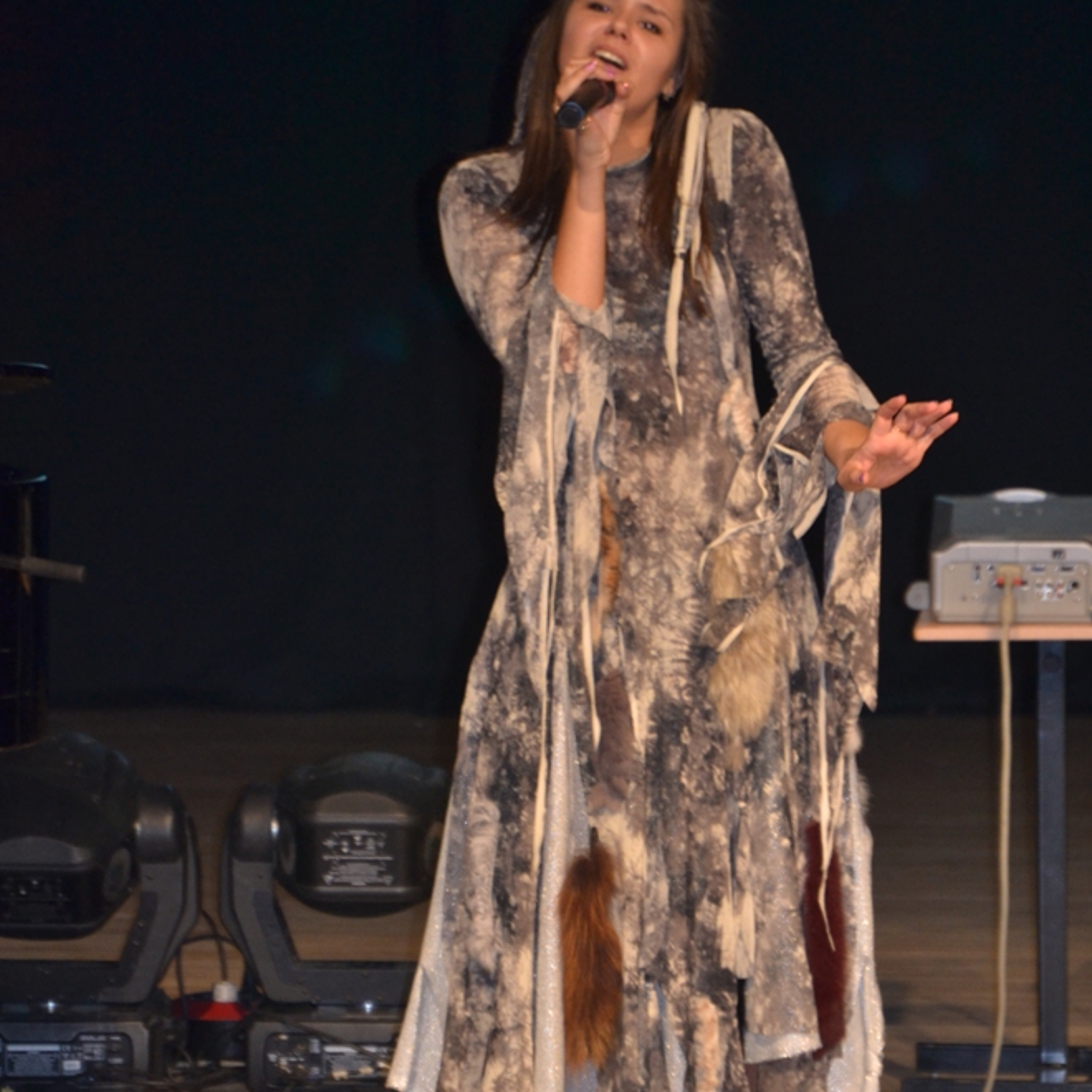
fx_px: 10945
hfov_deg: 5.7
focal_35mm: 307
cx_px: 539
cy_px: 756
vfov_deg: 5.7
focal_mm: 155
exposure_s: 1/60
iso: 800
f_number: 5.3
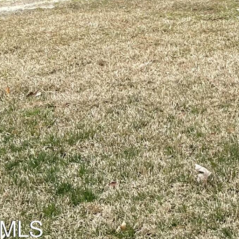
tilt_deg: -2.2
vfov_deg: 15.7
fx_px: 789
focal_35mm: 101
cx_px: 403
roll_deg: -0.2
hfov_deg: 15.3
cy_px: -128
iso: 32
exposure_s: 1/696
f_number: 1.6
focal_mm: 5.1
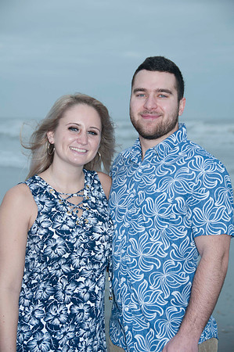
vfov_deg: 19.5
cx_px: 117
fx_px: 1026
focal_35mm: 105
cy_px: 176
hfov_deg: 13.0
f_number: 5.6
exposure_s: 1/125
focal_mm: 70
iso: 100
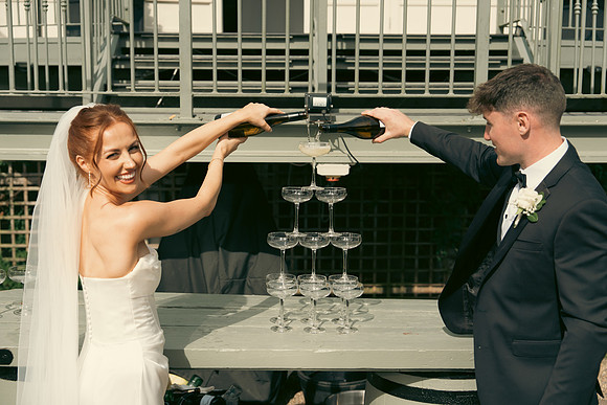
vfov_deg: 29.3
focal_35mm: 46
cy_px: 202
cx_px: 304
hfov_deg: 42.7
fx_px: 776
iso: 250
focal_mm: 46
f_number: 3.5
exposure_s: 1/3200
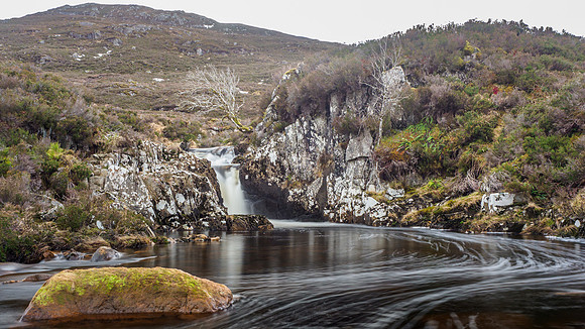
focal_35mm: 33
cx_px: 292
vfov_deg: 35.6
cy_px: 215
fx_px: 507
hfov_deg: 60.0
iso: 200
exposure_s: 5
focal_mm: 15
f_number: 7.1
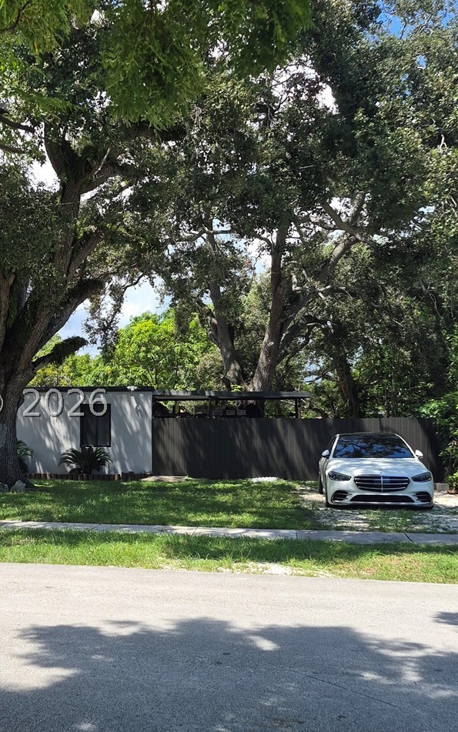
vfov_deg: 48.1
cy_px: 403
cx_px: 63
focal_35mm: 41
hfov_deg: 30.2
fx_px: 818
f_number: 1.8
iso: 80
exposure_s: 1/2648
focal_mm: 5.4
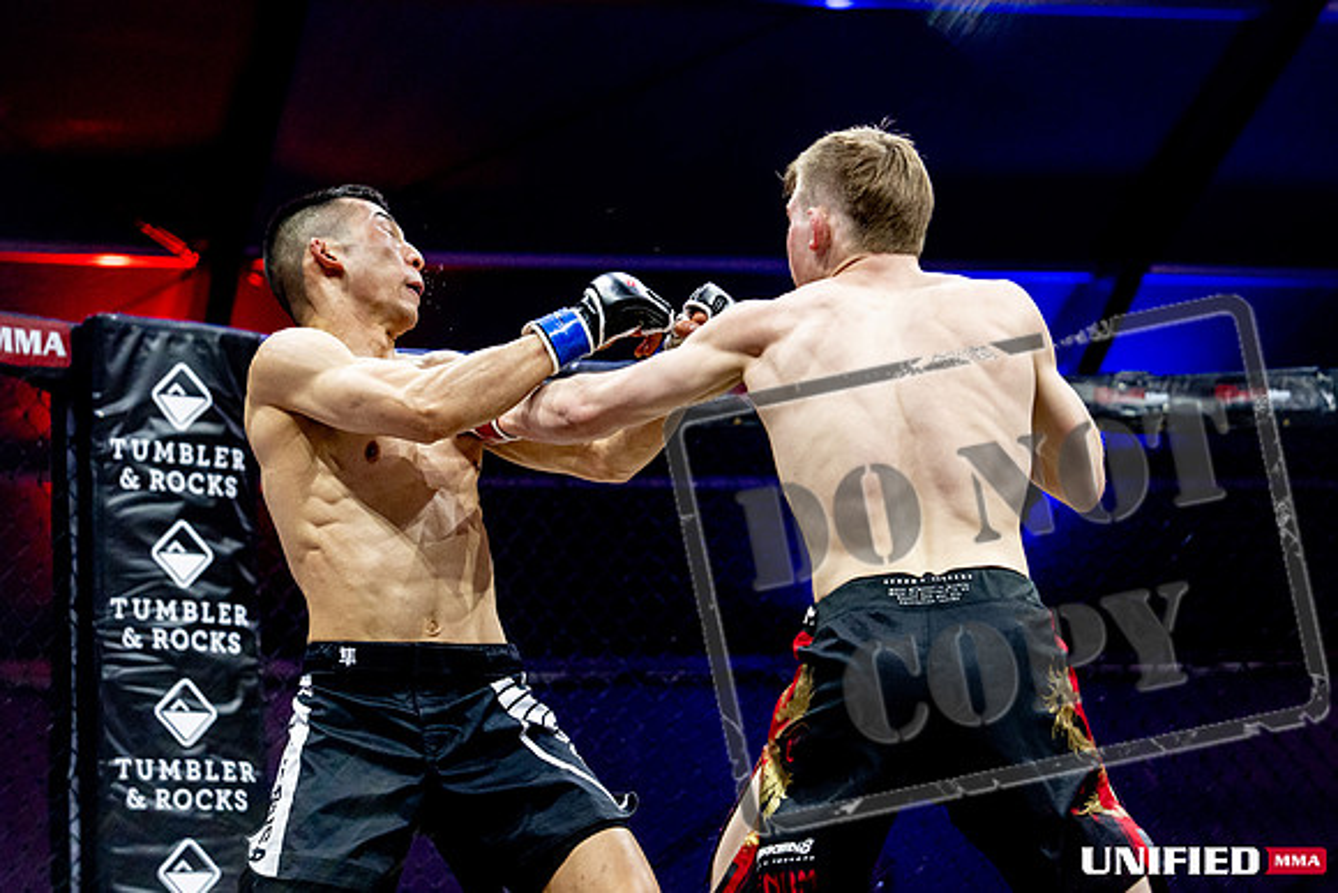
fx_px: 3795
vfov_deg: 13.4
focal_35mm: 102
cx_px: 804
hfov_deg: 20.0
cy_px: 483
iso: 3200
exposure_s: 1/1250
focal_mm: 70
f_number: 2.8
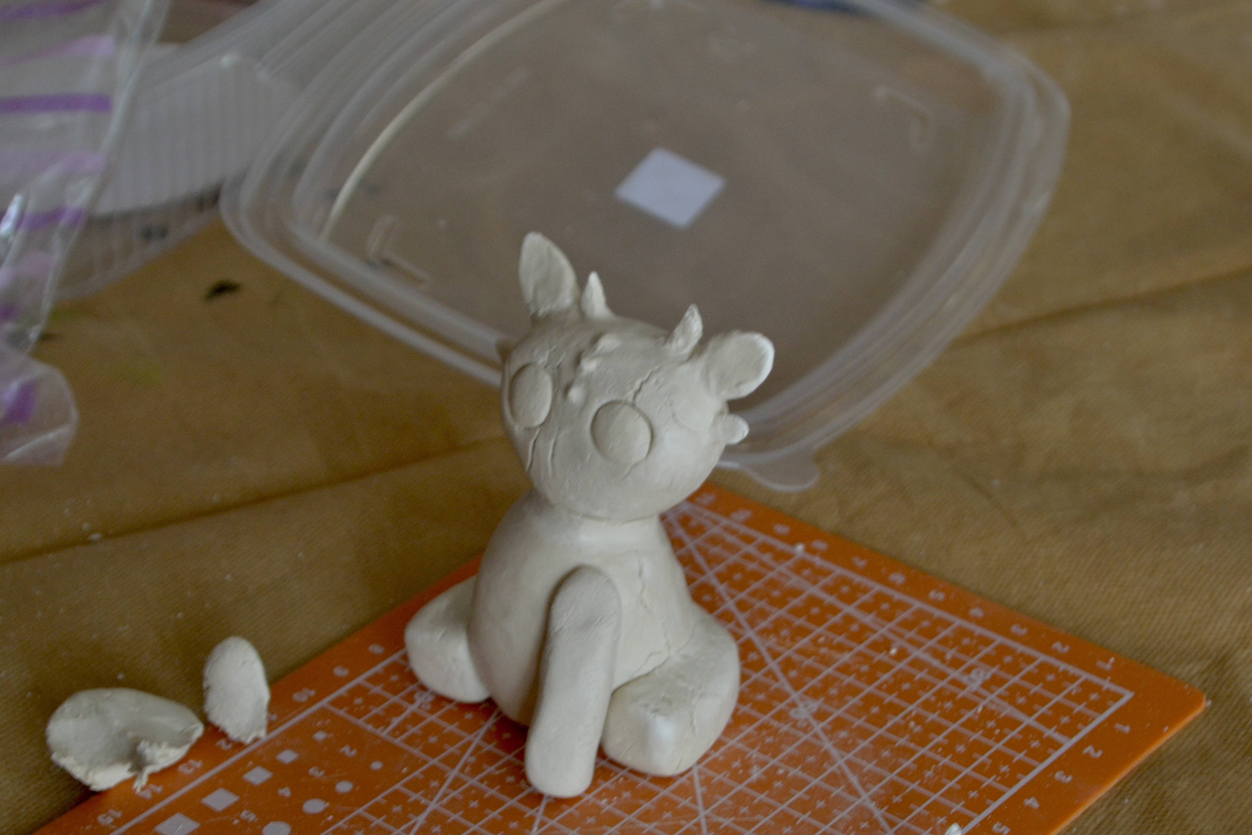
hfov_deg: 22.6
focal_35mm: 90
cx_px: 603
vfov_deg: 15.2
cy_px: 456
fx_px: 3130
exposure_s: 1/125
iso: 640
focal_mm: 52
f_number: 7.1
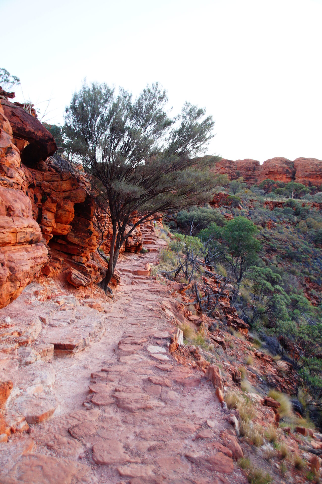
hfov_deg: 34.2
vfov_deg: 49.6
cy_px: 242
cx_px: 161
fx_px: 524
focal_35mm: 39
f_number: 4
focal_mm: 26
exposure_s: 1/60
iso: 320
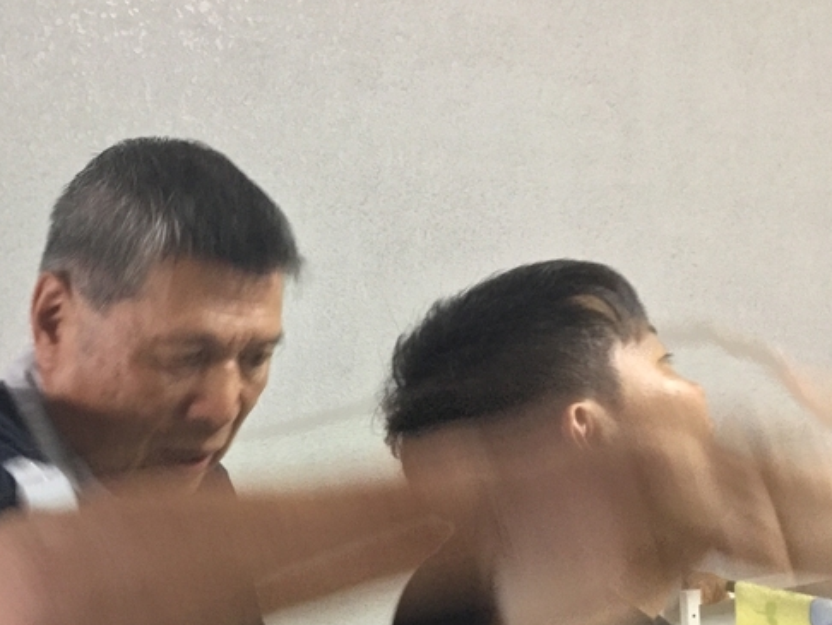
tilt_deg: -9.2
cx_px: 308
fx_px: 1226
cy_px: 490
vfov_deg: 28.1
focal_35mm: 51
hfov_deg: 37.2
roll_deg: +0.0
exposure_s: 1/25
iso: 250
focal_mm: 3.3
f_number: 2.4
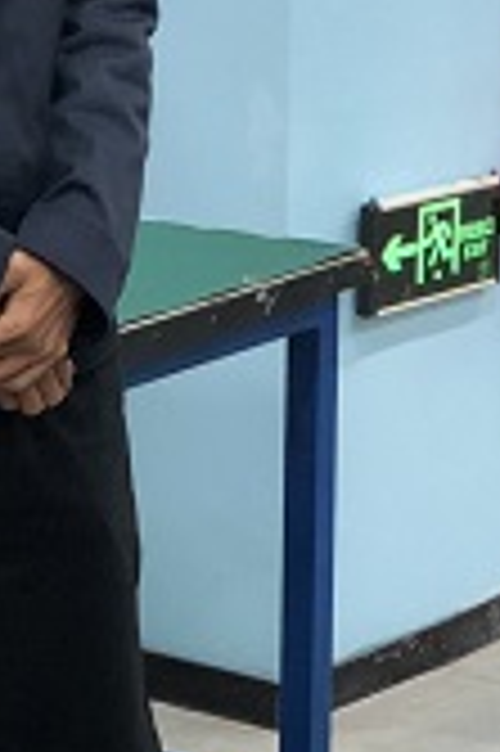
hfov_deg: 7.7
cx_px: 257
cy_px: -70
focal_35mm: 178
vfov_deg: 11.4
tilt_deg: -7.3
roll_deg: -1.4
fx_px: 3716
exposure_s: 1/50
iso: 400
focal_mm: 6.6
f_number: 2.8
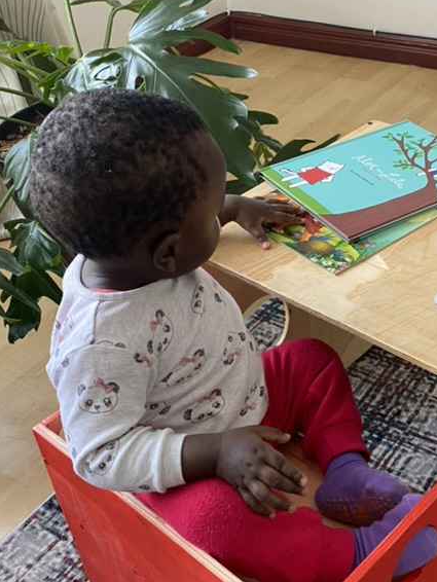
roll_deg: +3.7
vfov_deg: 40.4
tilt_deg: -35.2
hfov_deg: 30.2
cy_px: 303
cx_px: 343
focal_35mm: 47
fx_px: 791
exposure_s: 1/60
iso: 200
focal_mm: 4.25
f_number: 1.8
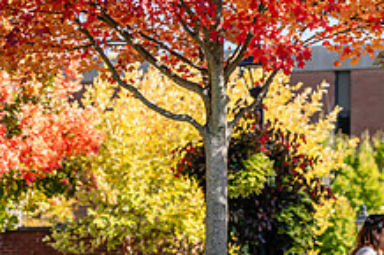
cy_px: 92
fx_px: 2984
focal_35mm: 280
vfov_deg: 4.9
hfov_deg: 7.3
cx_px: 488
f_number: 4
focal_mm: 105
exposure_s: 1/500
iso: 125
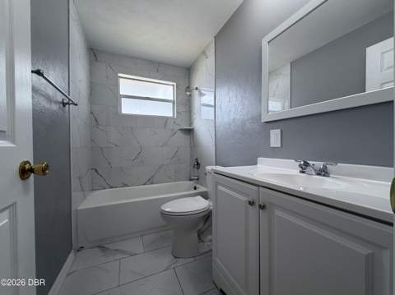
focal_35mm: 14
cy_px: 148
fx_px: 160
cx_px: 198
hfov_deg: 102.1
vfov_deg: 85.6
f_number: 2.2
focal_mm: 2.22
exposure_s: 1/120
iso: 125
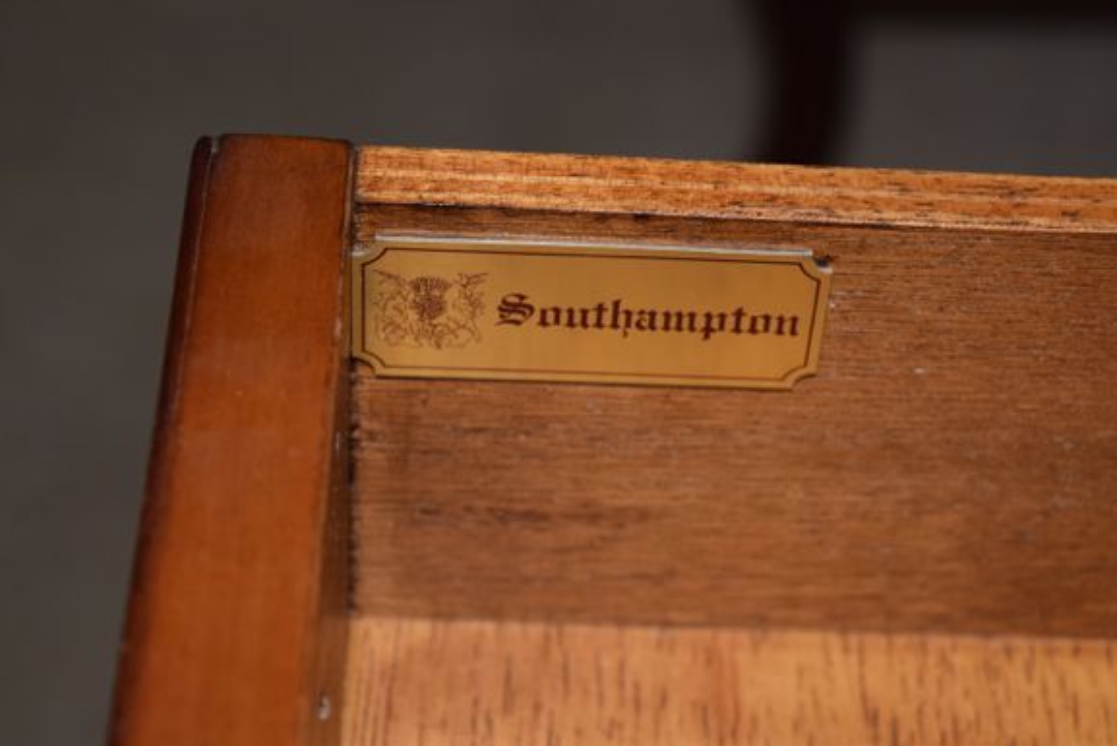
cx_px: 618
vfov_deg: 14.9
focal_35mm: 92
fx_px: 2841
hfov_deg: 22.2
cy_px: 346
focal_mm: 55
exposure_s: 1/125
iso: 400
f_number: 5.6
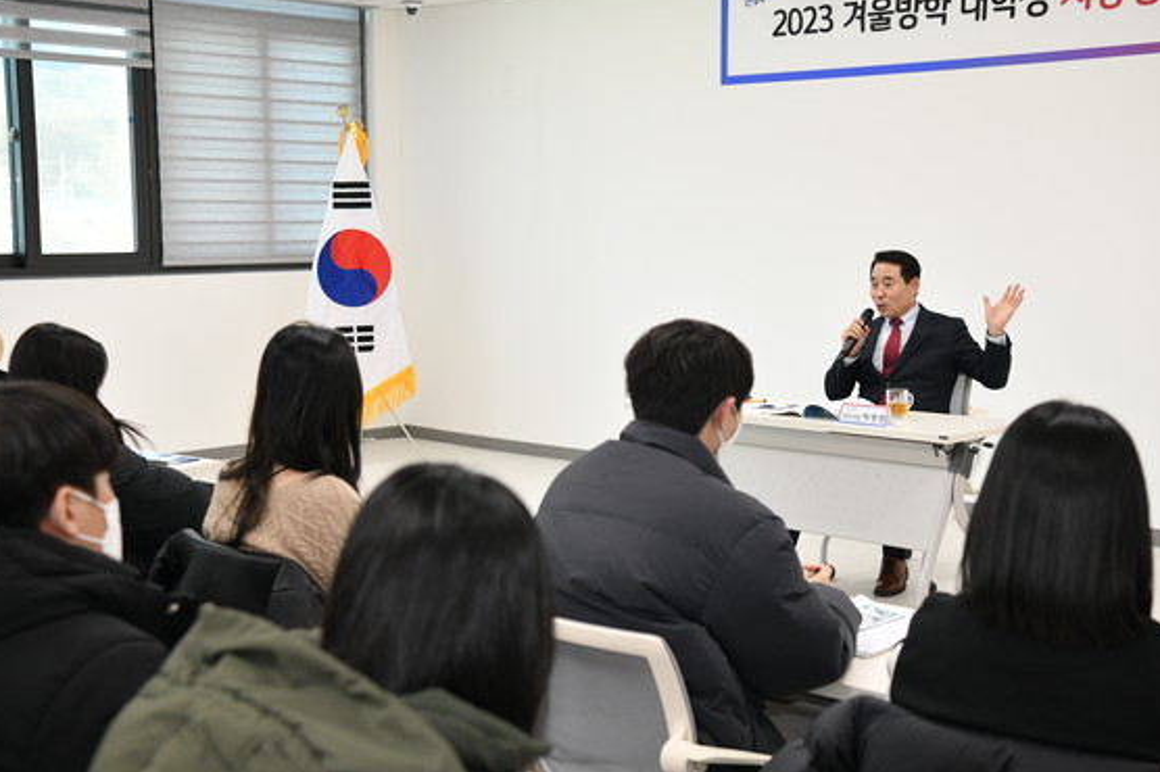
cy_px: 357
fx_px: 1739
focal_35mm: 54
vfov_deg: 25.0
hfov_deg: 36.9
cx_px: 613
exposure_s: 1/250
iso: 1600
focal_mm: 50
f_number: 6.3
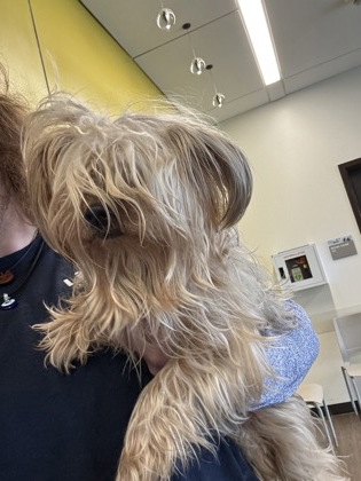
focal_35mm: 30
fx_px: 417
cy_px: 240
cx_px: 180
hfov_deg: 46.8
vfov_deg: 60.0
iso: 100
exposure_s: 1/60
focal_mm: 2.69
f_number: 1.9
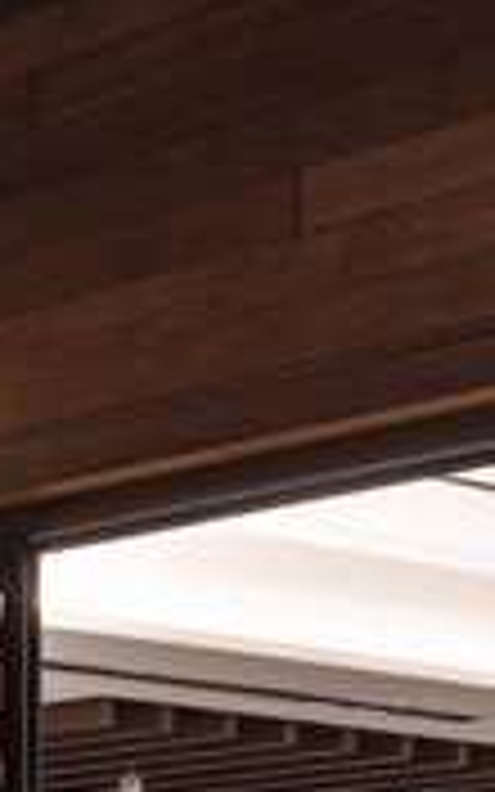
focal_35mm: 142
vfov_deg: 13.7
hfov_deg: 8.3
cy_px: 1235
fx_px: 3065
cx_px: -765
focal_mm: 24
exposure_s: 1
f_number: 11
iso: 200
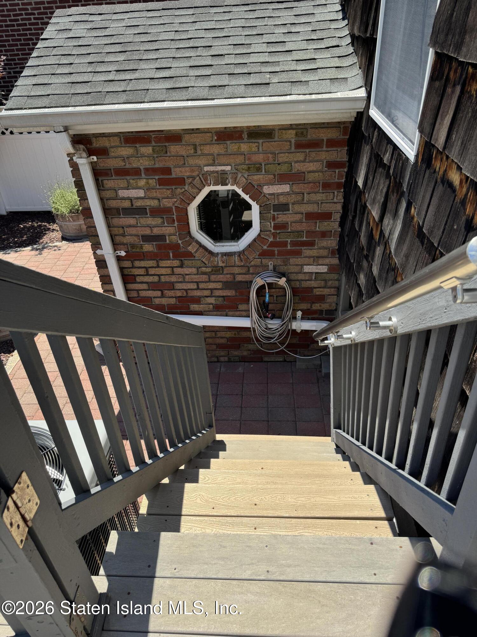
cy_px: 318
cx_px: 238
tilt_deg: -32.4
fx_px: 441
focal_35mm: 24
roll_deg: +4.5
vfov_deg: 71.6
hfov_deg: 56.8
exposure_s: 1/2506
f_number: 1.78
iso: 80
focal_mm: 6.76
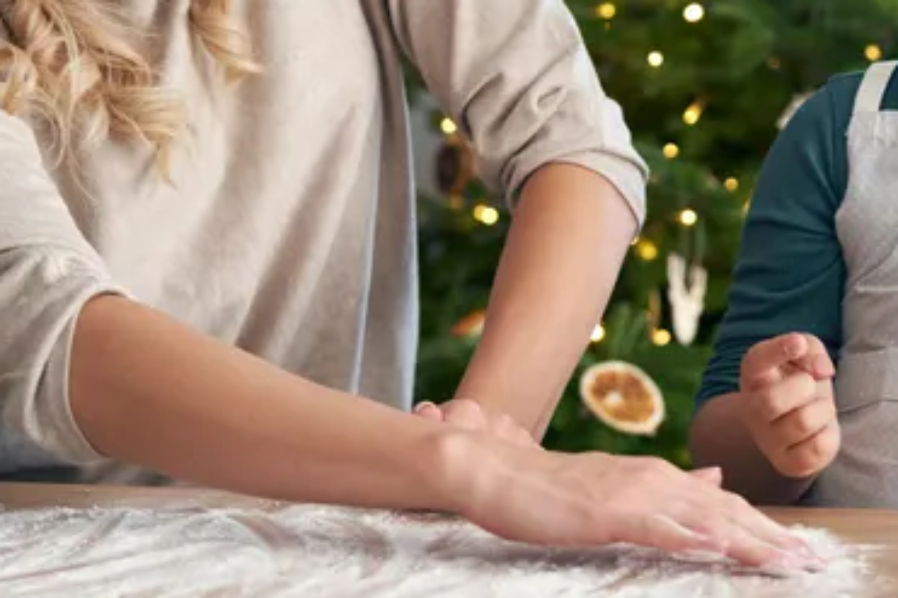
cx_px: 721
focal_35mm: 138
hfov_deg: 14.8
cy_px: 163
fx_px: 3441
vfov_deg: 9.9
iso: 400
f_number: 2.5
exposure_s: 1/100
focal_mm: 50
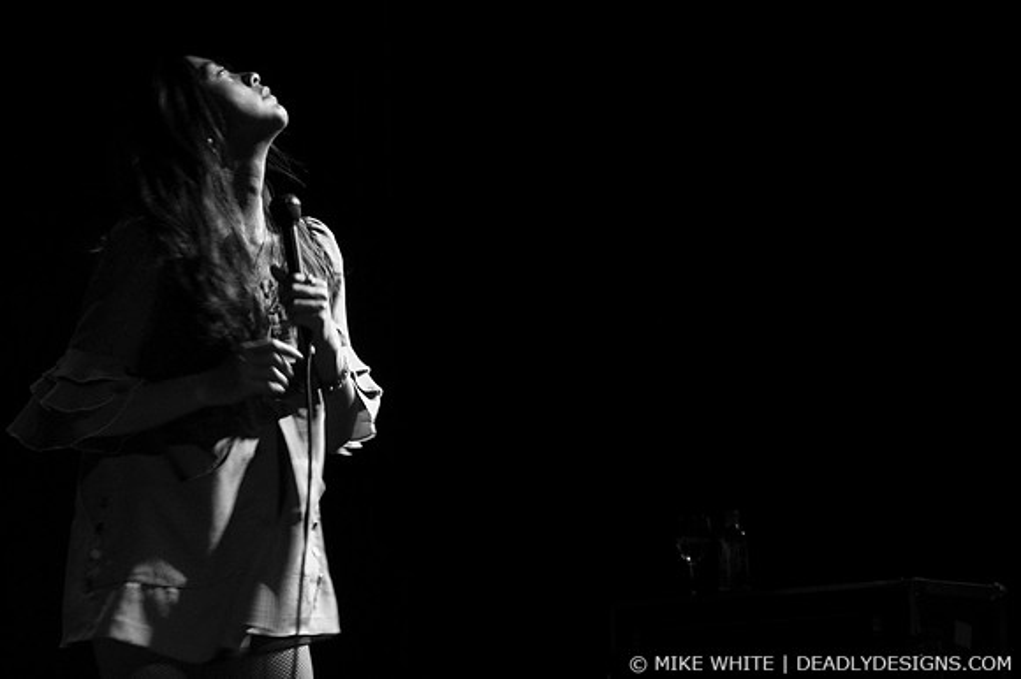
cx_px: 510
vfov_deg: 13.0
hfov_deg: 19.5
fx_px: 2976
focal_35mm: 105
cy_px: 340
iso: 1600
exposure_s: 1/30
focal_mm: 70
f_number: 2.8
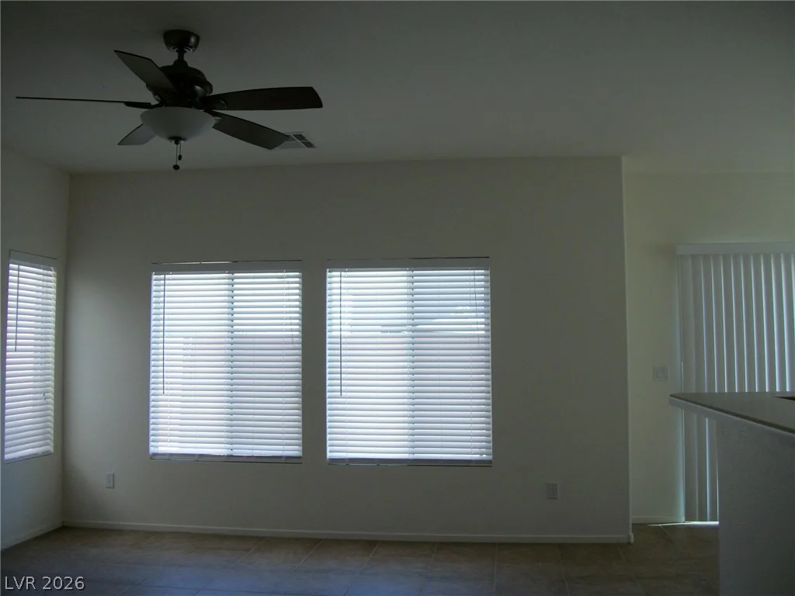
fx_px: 735
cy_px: 298
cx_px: 398
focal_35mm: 32
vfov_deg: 44.2
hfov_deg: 56.8
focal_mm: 5.7
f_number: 2.9
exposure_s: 1/125
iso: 80
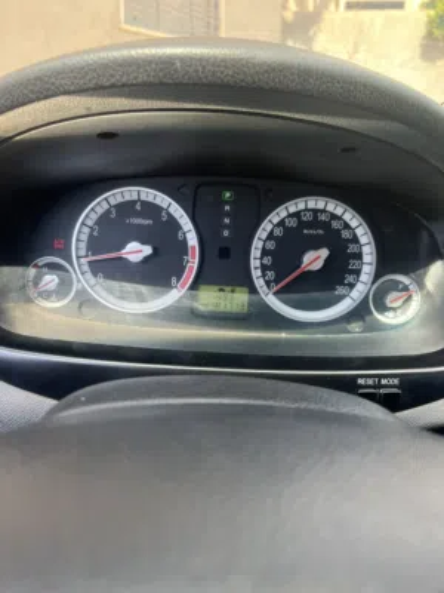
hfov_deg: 53.1
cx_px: 222
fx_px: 445
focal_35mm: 26
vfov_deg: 67.3
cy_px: 296
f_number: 1.6
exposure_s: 1/129
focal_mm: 5.1
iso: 50
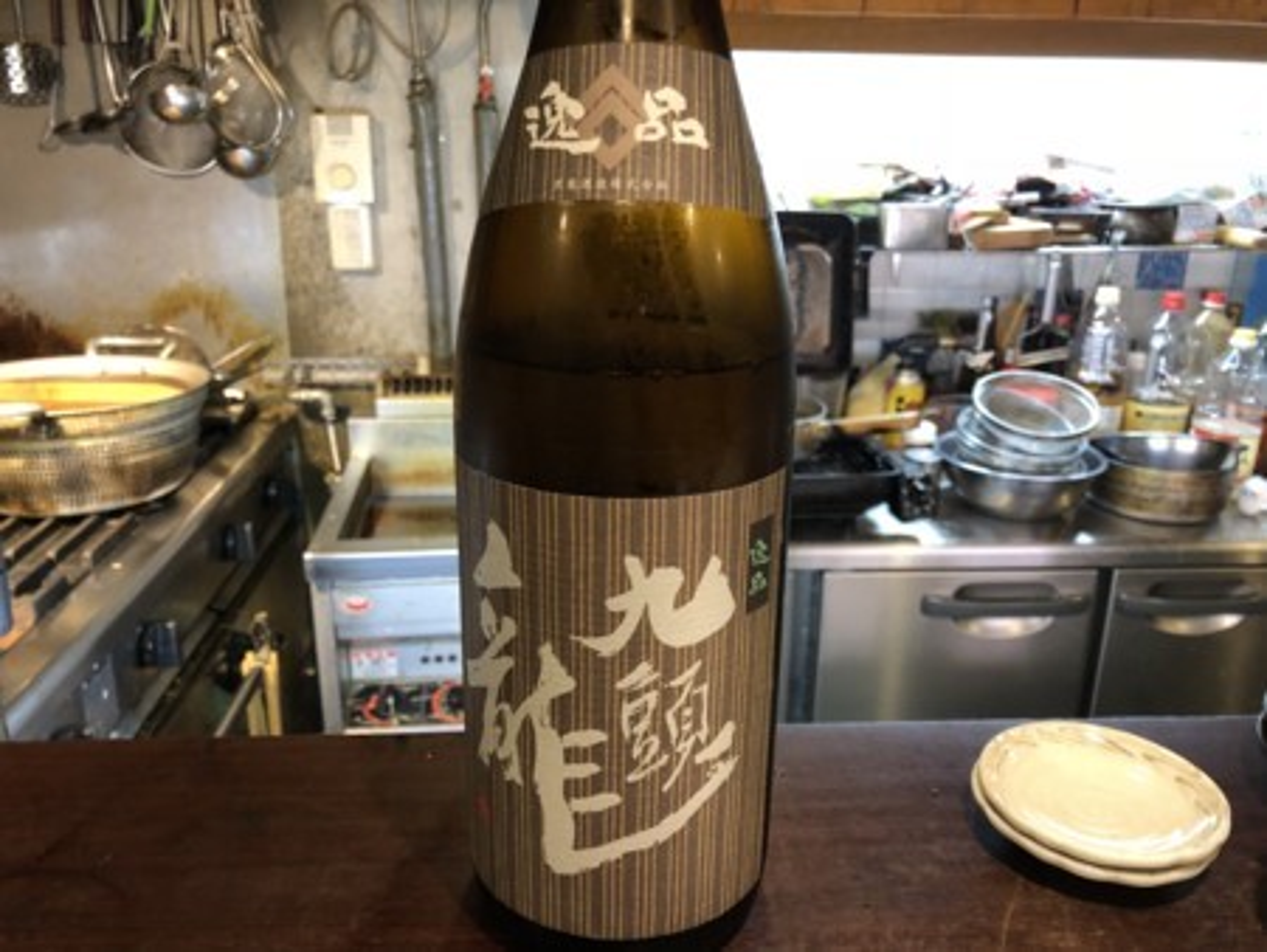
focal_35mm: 28
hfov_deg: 63.4
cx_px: 634
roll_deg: -0.2
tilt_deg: -18.5
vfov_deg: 49.8
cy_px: 476
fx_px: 1025
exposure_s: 1/15
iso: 64
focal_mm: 4
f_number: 1.8
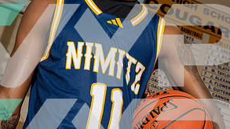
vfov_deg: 14.2
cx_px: 143
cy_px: 46
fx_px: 519
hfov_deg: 24.9
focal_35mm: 85
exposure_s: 1/250
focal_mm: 41
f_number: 8
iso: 800
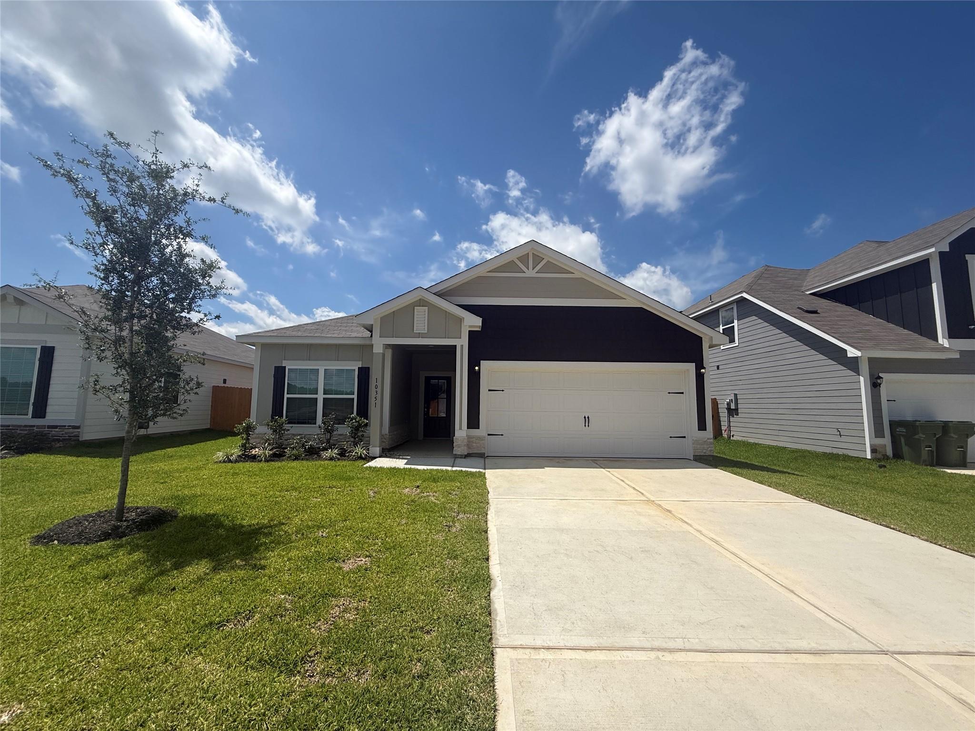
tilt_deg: +6.1
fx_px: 394
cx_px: 488
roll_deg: -0.9
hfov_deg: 102.1
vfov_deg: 85.7
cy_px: 366
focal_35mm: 14
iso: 50
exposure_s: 1/3460
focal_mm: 2.22
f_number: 2.2
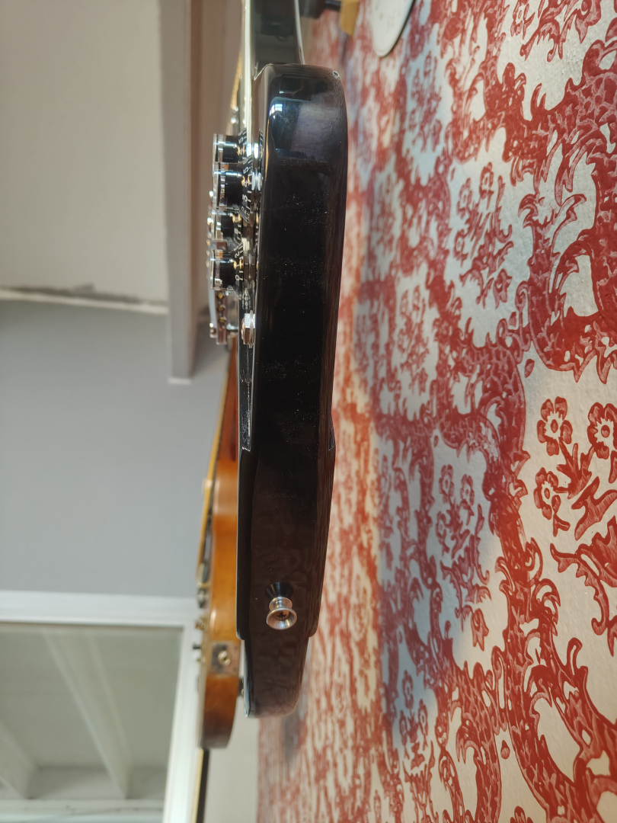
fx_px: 570
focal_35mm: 24
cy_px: 412
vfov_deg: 71.6
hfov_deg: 56.8
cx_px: 308
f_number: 1.8
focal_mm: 5.59
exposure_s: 1/100
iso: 2000
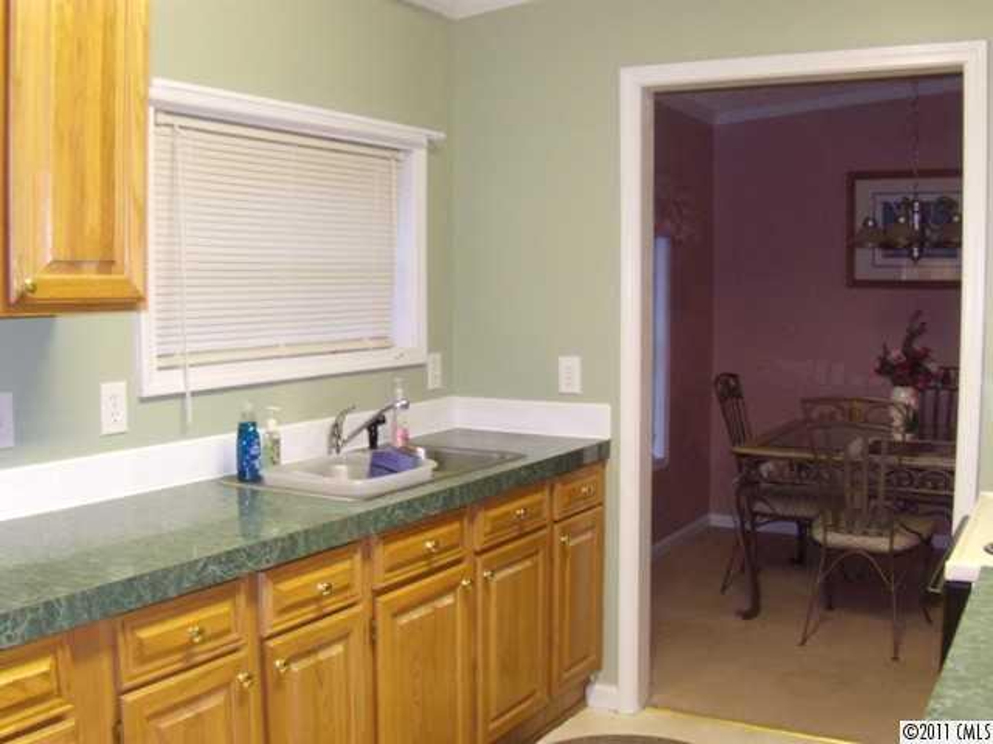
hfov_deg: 51.4
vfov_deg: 39.7
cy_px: 372
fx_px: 1033
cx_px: 496
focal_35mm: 36
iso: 400
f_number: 3.6
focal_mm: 6.4
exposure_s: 1/10
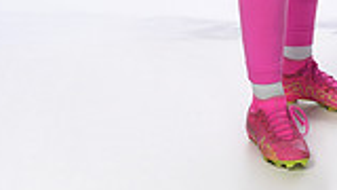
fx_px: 1787
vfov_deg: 5.8
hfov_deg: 10.7
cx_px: 301
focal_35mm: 200
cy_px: -258
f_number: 8
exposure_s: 1/250
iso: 800
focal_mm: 68
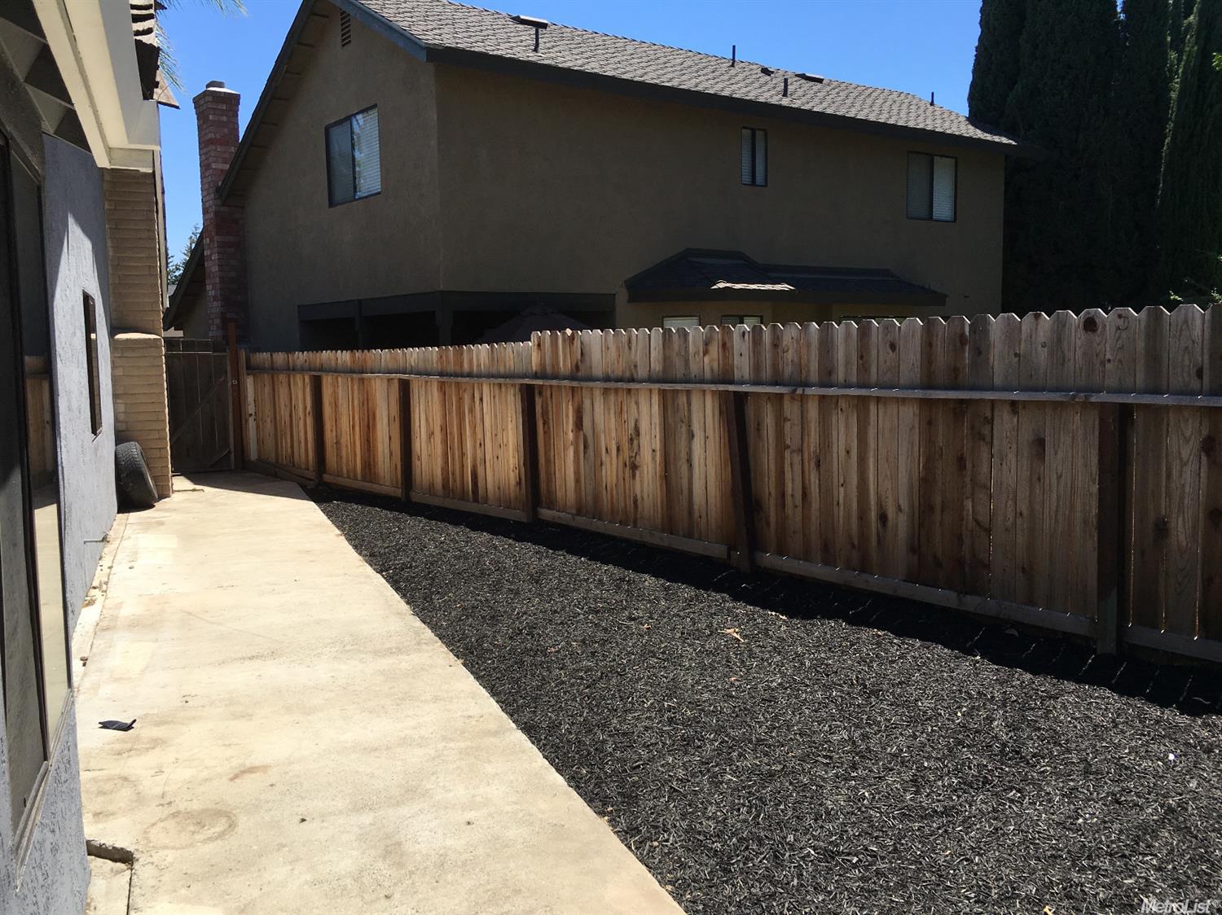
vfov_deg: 48.2
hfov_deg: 61.7
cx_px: 611
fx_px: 1023
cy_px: 458
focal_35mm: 29
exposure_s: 1/1304
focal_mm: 4.15
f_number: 2.2
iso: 25
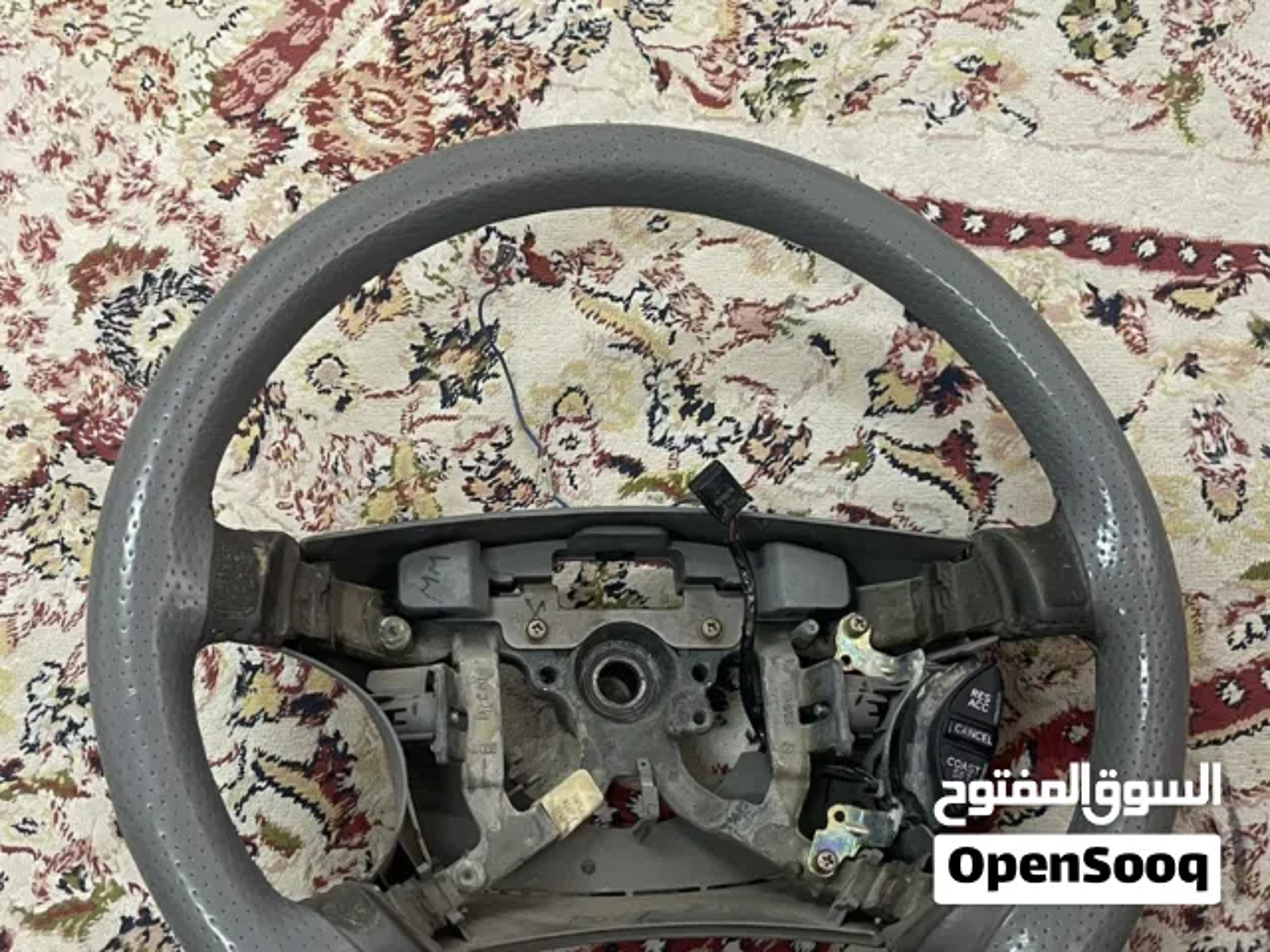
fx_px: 917
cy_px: 476
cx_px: 635
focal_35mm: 25
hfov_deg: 69.4
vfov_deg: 54.9
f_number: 1.6
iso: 250
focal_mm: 5.1
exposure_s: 1/50
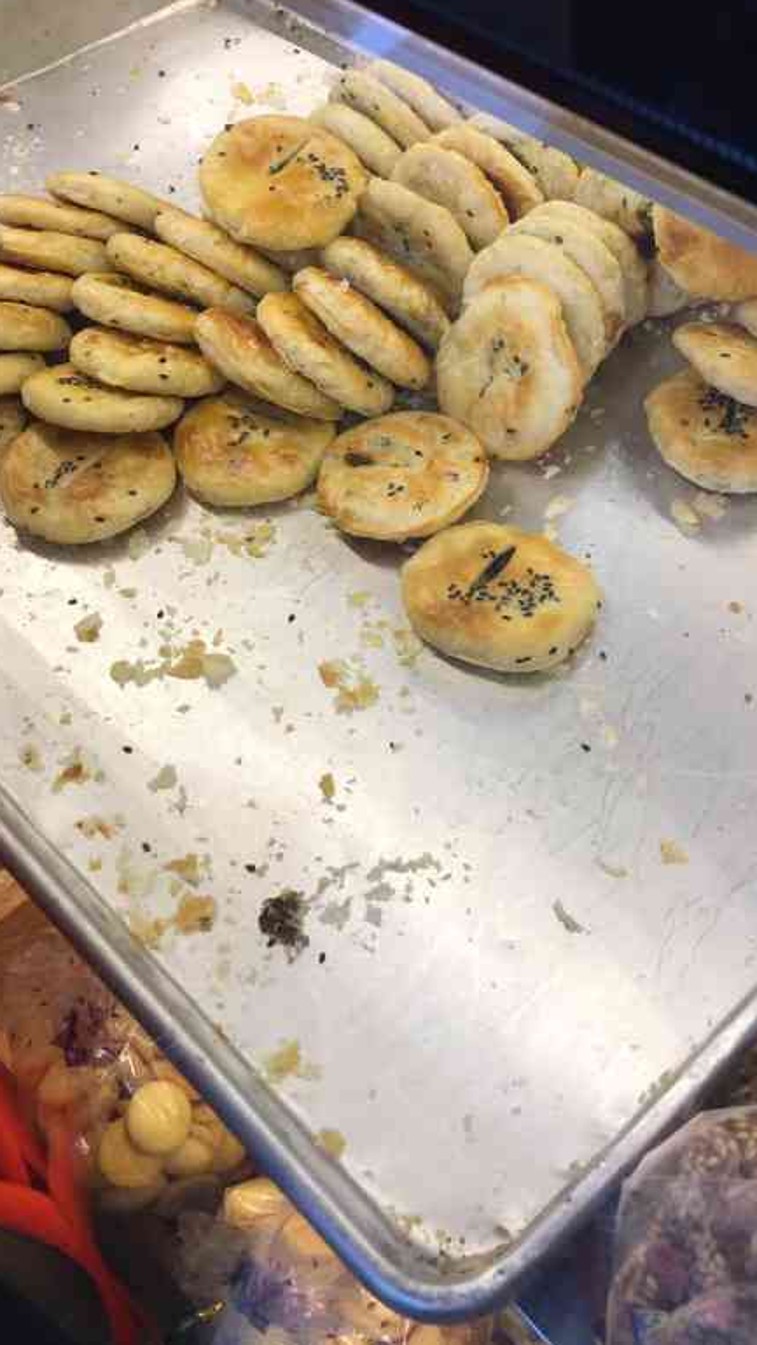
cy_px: 632
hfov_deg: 31.9
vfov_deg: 54.0
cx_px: 462
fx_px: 1319
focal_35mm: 37
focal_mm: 3.99
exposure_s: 1/153
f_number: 1.8
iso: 20
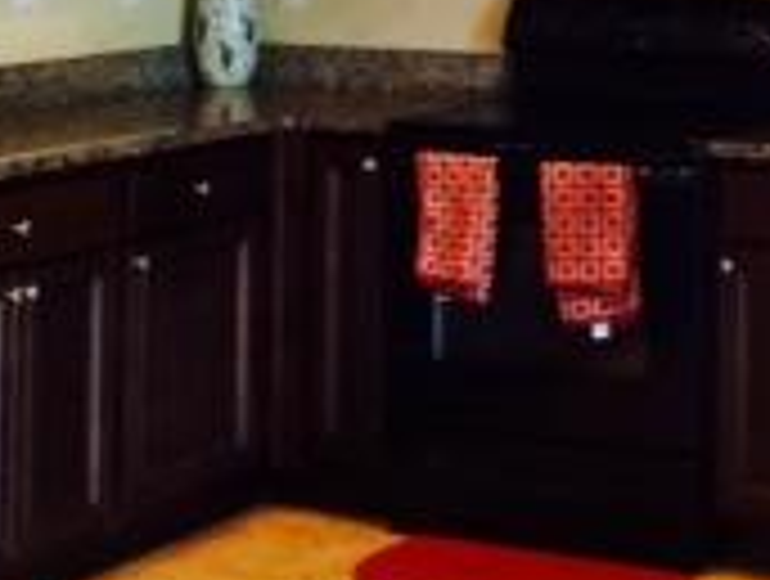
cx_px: 608
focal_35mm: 112
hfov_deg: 17.4
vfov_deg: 12.8
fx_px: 2497
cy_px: -216
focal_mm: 4.12
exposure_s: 1/30
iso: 125
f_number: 2.2
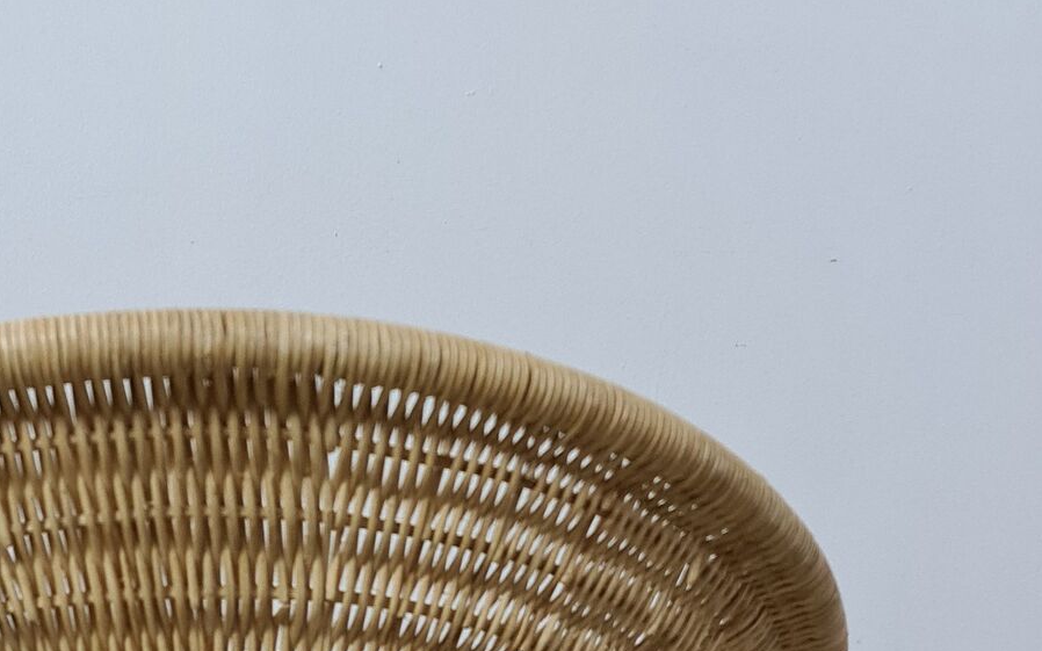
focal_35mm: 59
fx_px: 1675
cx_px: 179
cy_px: 1138
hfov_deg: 33.4
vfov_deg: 18.0
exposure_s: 1/100
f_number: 1.8
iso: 320
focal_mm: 7
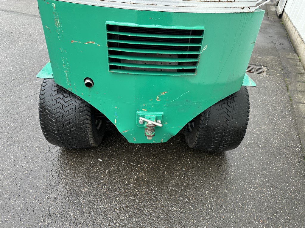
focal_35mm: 24
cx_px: 152
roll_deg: -2.3
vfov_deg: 56.8
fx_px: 211
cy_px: 114
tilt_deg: -33.0
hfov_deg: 71.6
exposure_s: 1/121
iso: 125
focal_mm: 6.86
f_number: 1.78
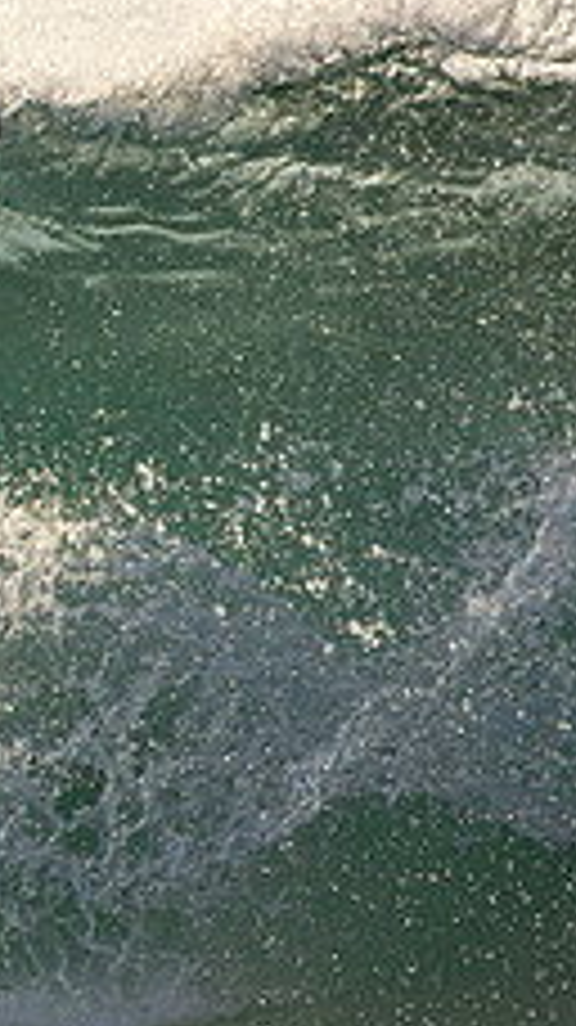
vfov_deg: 1.1
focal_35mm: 1997
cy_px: 223
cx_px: -616
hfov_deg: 0.6
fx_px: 54304
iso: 280
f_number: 5.6
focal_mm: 500
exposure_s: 1/1250
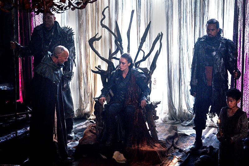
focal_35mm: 103
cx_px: 124
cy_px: 83
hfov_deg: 19.8
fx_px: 713
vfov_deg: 13.3
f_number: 7.1
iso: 8000
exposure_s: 1/125
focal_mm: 103
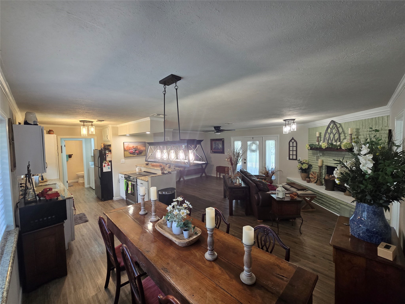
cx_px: 202
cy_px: 152
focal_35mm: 13
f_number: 2.2
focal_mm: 2.2
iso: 200
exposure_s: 1/60
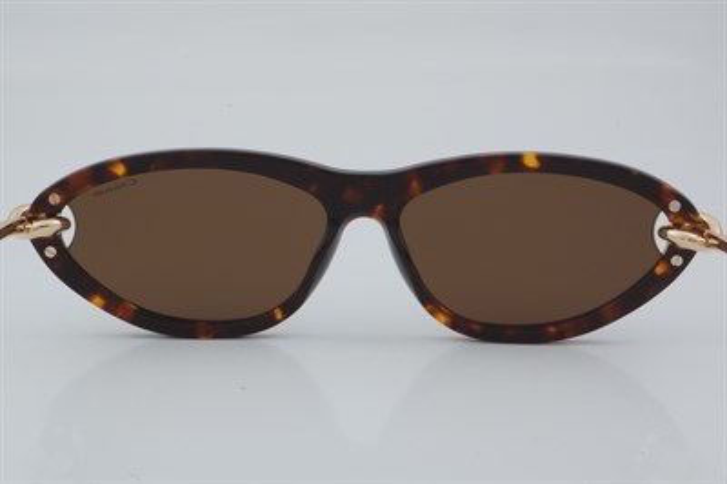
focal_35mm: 75
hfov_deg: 27.0
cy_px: 242
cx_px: 364
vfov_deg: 18.2
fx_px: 1513
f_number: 29
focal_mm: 50
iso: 100
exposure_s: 1/4
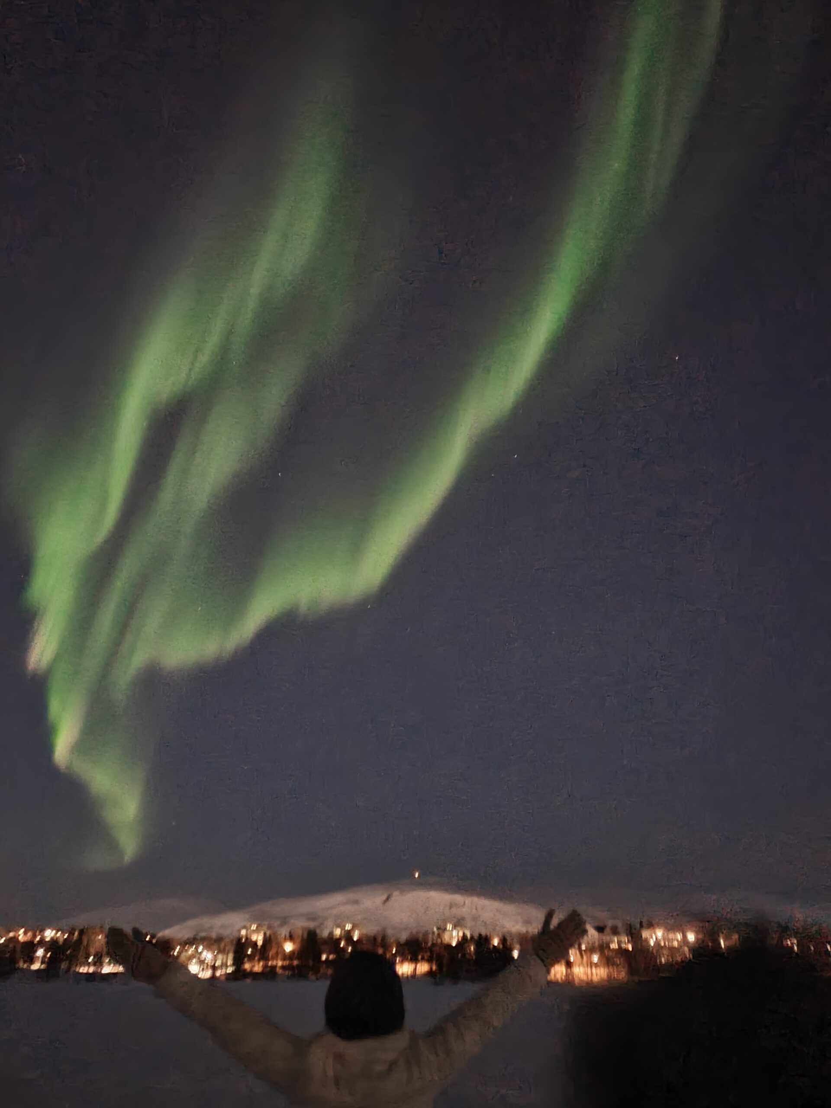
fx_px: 832
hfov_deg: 53.1
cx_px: 416
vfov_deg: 67.3
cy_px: 554
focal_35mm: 26
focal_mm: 4.32
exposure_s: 1/3
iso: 1600
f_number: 1.5
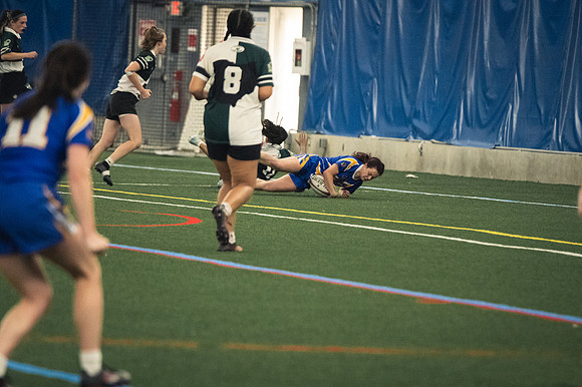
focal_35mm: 300
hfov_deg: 6.9
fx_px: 4847
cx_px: 291
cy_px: 194
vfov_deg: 4.6
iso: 8000
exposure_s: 1/500
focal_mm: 200
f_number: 2.8
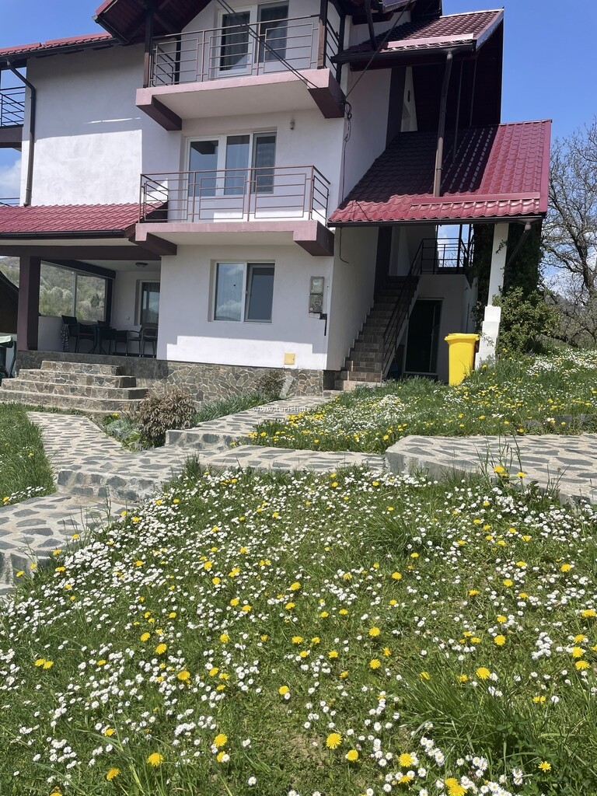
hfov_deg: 53.1
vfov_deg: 67.3
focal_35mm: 26
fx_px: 598
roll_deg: -4.0
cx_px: 298
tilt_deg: -2.3
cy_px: 398
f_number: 1.6
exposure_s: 1/3509
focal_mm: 4.2
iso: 32
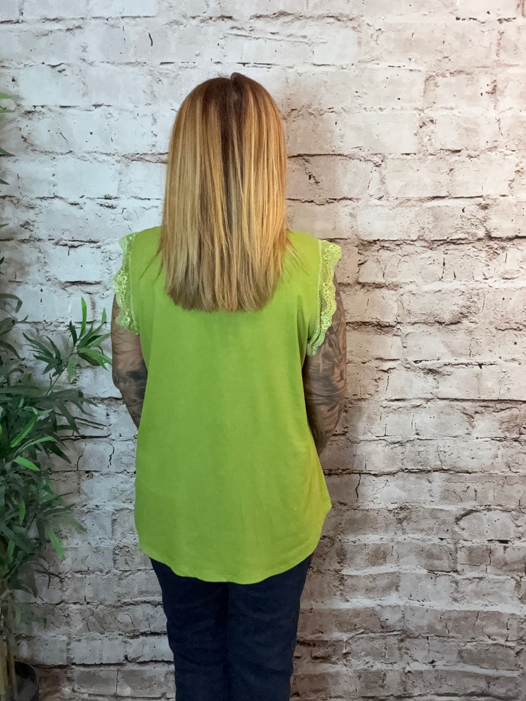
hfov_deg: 46.8
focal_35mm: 30
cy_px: 350
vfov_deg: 60.0
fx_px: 608
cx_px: 263
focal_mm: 2.69
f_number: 1.9
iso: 250
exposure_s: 1/50
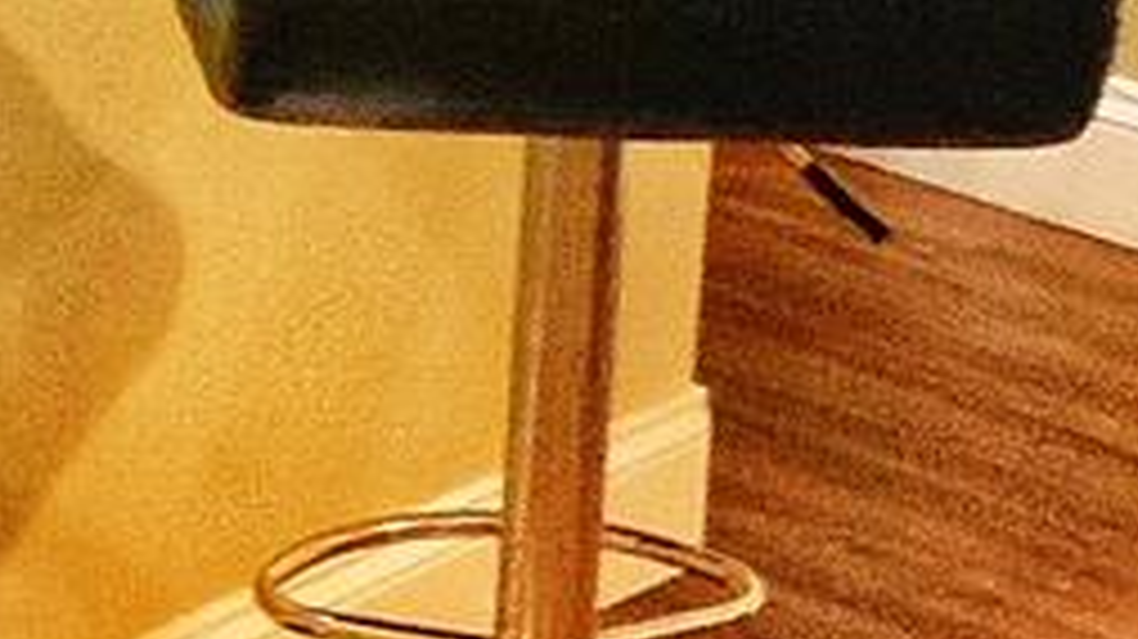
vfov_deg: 6.2
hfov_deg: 11.0
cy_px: -441
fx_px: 5791
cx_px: -229
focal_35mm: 192
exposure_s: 1/30
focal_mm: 3
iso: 250
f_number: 1.8
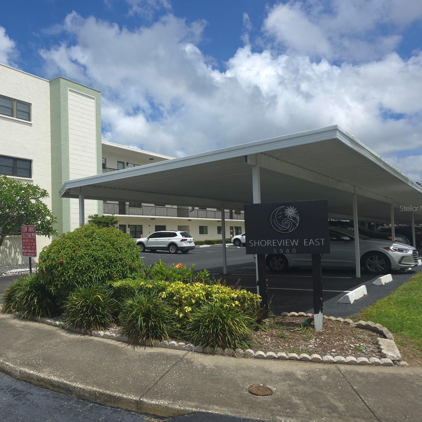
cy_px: 208
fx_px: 386
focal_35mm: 28
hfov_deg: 56.2
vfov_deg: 57.3
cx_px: 143
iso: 12
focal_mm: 6.3
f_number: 1.7
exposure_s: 1/730
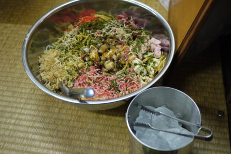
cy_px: 78
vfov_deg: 31.9
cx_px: 116
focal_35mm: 42
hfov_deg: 46.4
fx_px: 269
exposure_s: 1/30
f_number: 1.7
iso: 320
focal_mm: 20
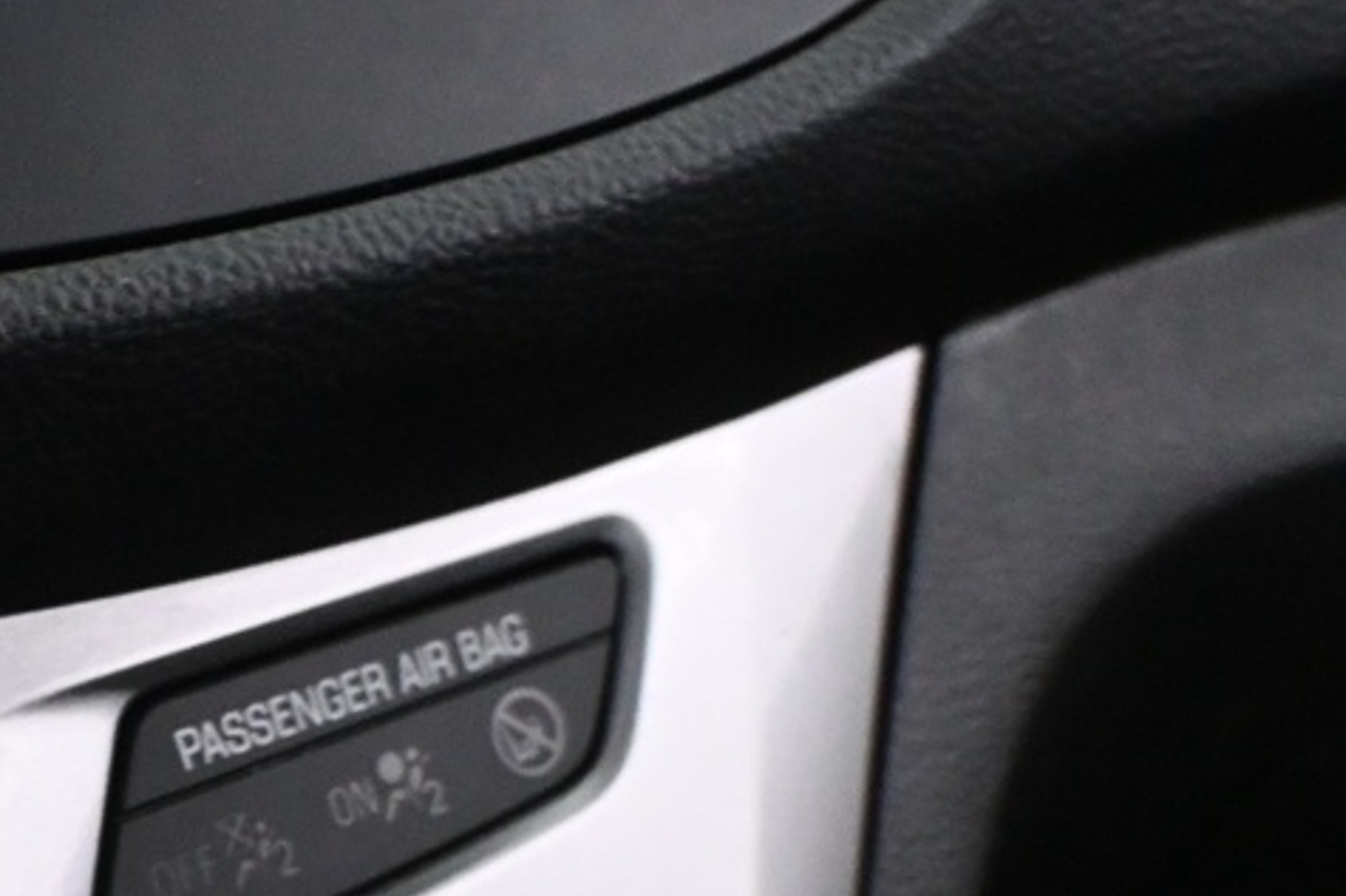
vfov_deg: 12.9
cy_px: 1375
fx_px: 3731
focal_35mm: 100
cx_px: -343
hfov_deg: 19.1
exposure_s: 1/30
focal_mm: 19.5
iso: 4500
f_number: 3.8
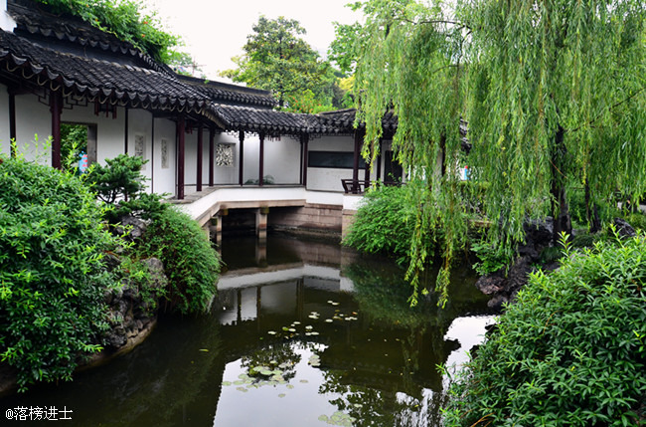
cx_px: 323
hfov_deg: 67.5
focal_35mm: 27
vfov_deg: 47.6
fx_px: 483
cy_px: 214
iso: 400
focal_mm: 18
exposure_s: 1/100
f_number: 9
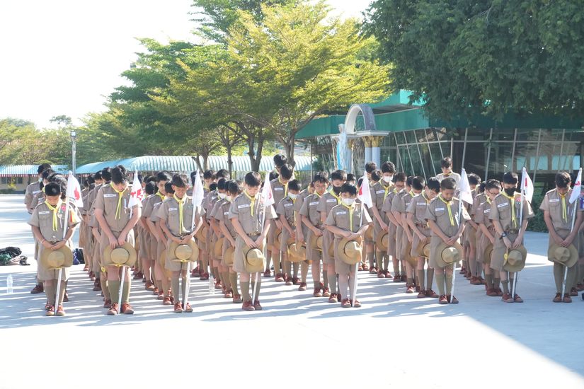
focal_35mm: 64
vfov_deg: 21.1
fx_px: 1046
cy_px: 194
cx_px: 292
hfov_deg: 31.2
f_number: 9
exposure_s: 1/640
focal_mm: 43
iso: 1600
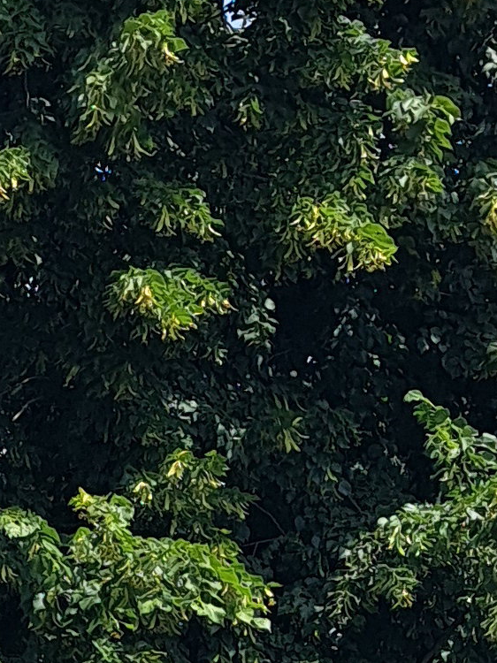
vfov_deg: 12.7
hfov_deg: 9.6
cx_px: -328
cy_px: 991
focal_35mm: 148
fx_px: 2835
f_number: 1.8
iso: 50
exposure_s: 1/1344
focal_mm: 5.23
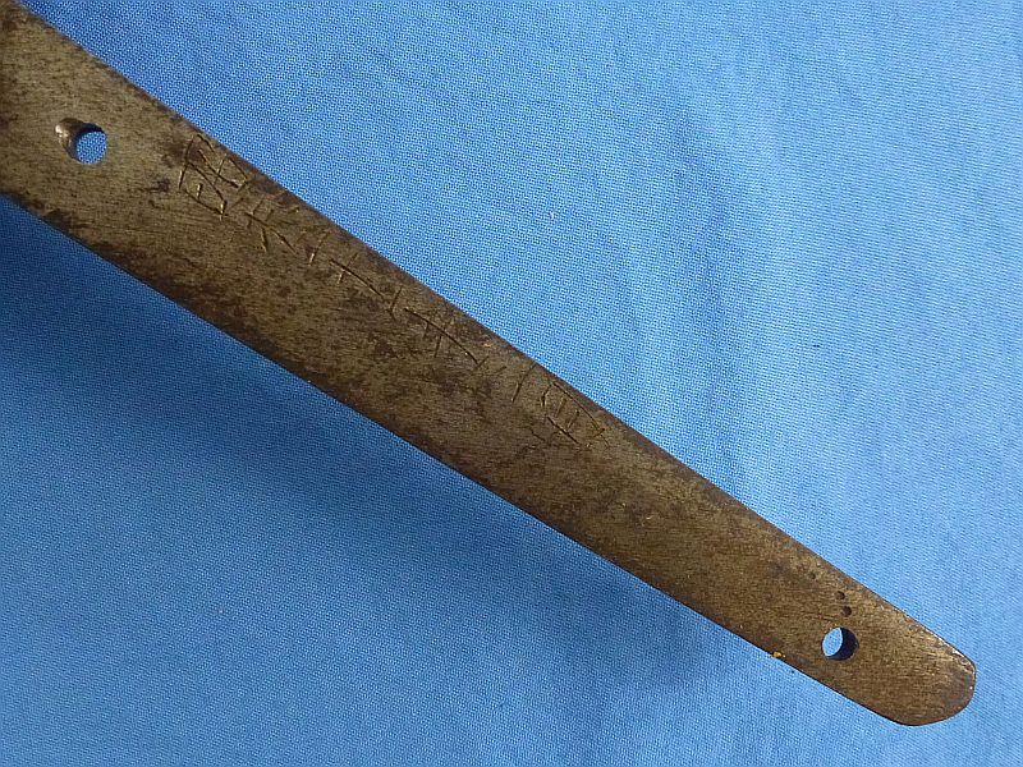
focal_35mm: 36
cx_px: 512
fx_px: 1064
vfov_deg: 39.7
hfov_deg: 51.4
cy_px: 384
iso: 800
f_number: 3.7
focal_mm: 6.4
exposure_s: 1/125
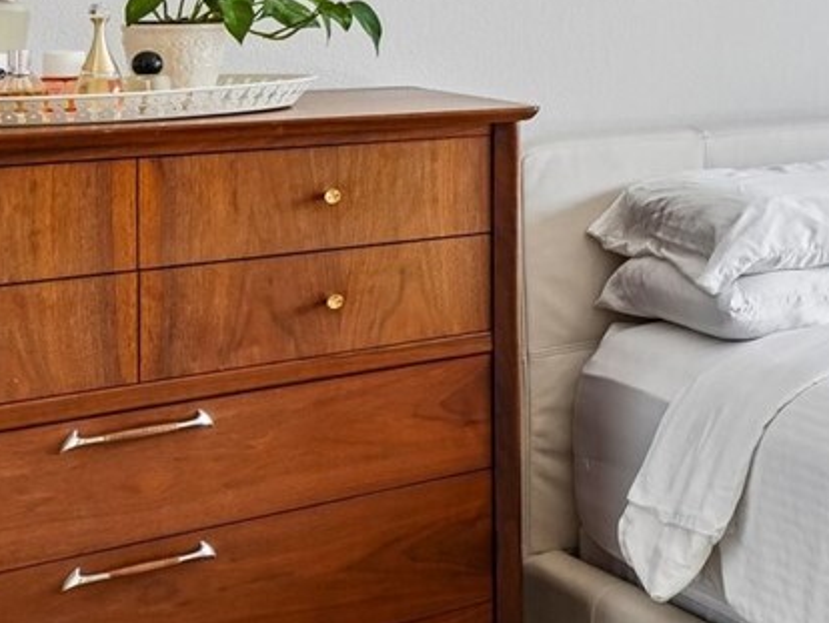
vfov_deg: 22.4
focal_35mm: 63
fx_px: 1510
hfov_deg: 21.2
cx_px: 1469
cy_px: -3
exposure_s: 1/200
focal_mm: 16
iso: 400
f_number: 8
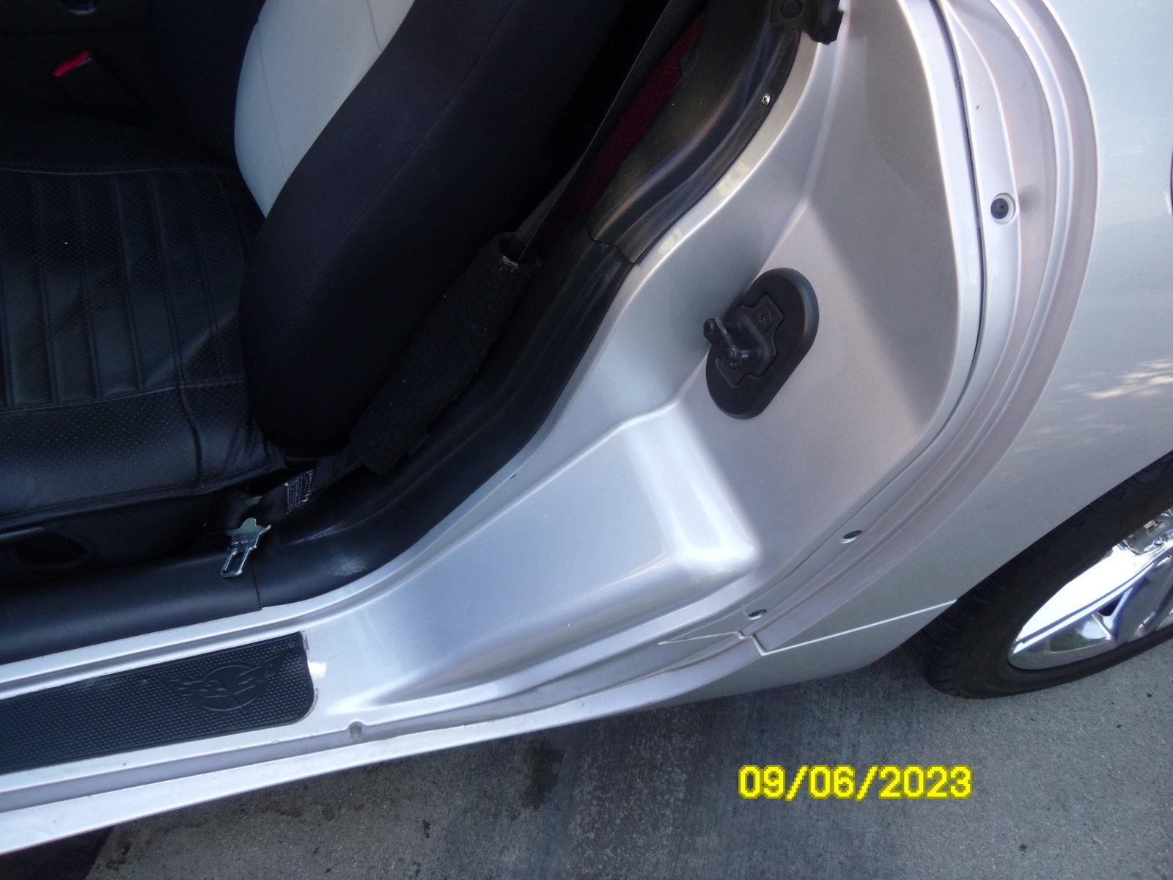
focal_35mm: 31
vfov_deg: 45.4
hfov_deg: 58.4
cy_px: 440
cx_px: 586
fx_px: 1050
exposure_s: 1/76
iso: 100
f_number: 3.3
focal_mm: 5.6
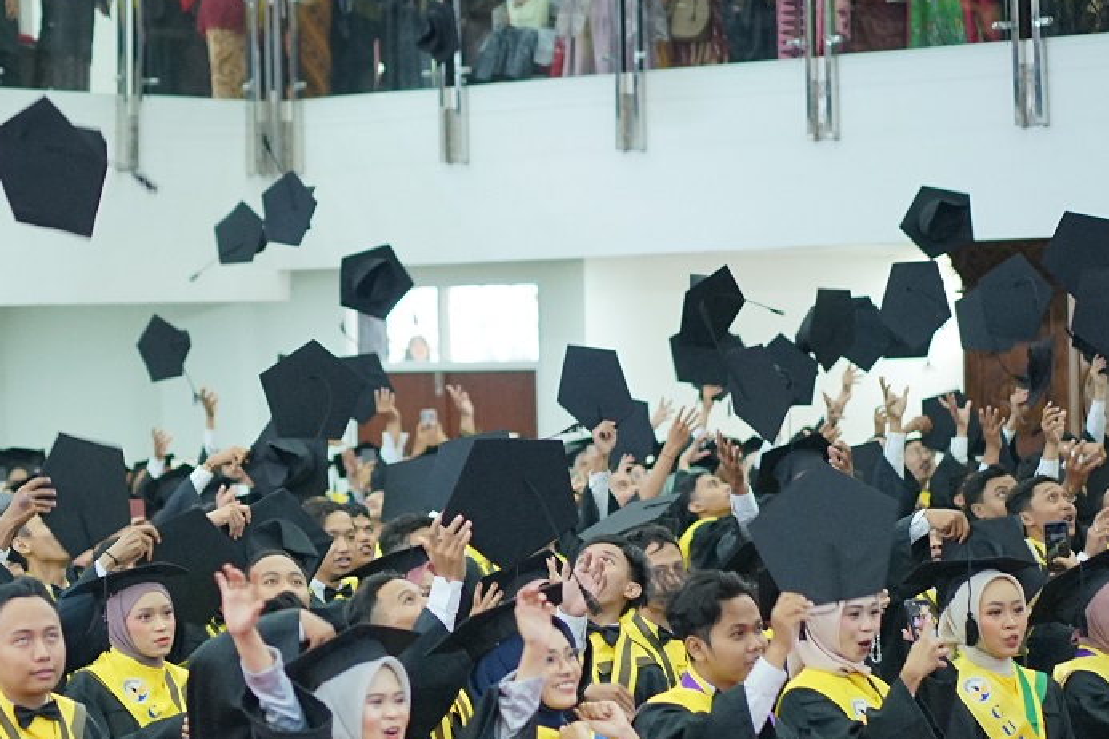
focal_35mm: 119
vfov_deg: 11.5
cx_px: 253
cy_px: 449
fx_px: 3666
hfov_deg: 17.1
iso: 1600
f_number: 1.8
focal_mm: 55
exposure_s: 1/250
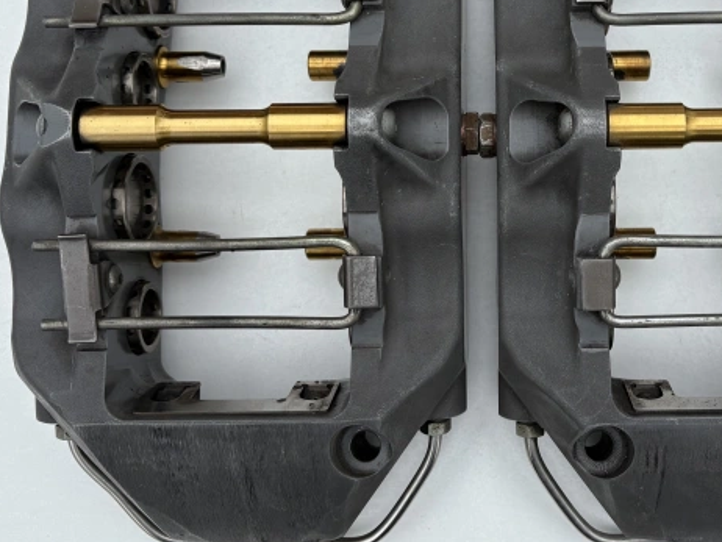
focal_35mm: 45
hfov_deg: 41.3
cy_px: 169
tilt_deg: -82.3
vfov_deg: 31.9
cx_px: 508
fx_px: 939
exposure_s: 1/1048
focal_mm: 5.96
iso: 50
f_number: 1.6
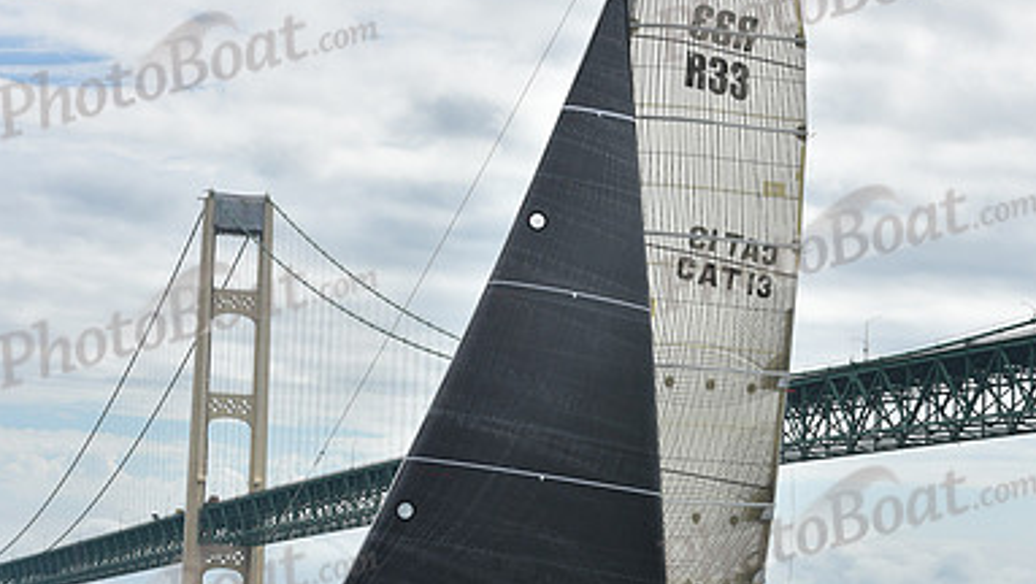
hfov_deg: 19.3
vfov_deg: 10.9
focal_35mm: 111
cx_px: 518
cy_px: 422
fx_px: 3051
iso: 250
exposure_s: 1/800
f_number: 9
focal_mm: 70
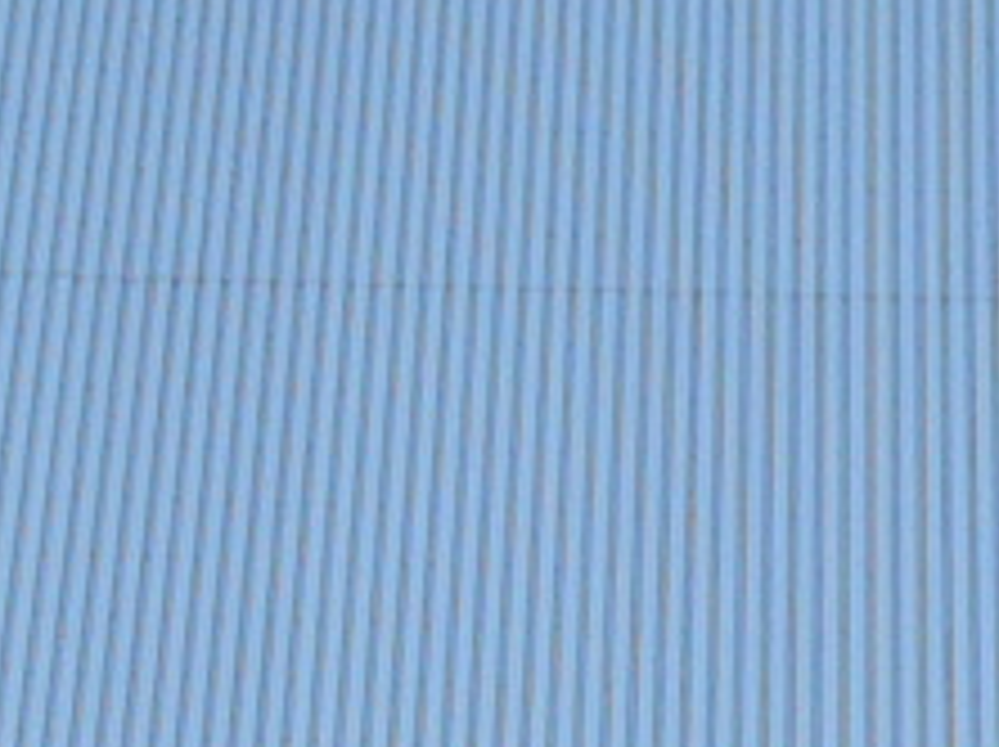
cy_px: 346
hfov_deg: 7.6
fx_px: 7495
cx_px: 1166
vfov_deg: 5.7
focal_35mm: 260
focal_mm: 6
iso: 80
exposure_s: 1/125
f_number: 4
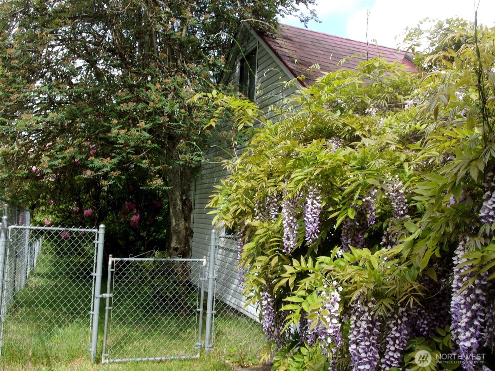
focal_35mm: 36
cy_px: 186
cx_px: 248
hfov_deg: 51.4
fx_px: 515
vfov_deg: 39.7
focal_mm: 6.4
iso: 80
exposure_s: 1/34
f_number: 11.8
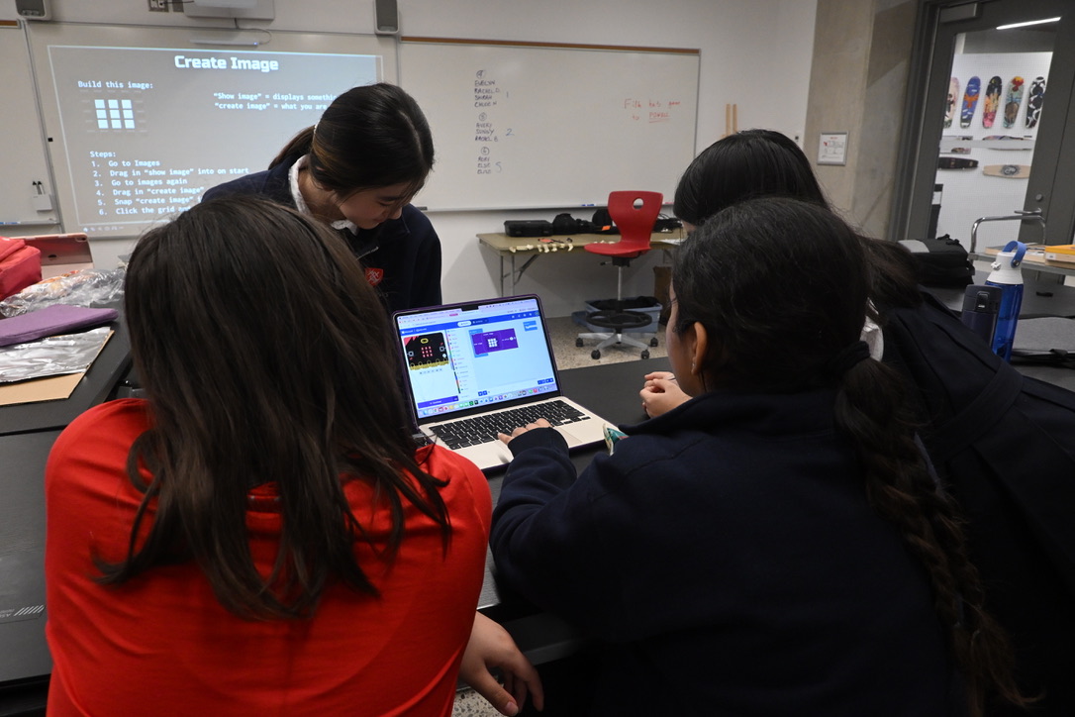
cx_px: 538
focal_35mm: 24
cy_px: 358
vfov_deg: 53.1
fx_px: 717
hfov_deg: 73.7
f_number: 5.6
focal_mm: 16
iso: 2000
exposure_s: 1/125
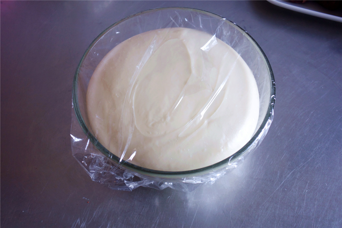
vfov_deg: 32.6
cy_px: 114
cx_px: 171
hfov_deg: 47.4
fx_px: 389
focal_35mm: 41
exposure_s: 1/50
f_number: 2.8
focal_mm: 15.1
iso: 250
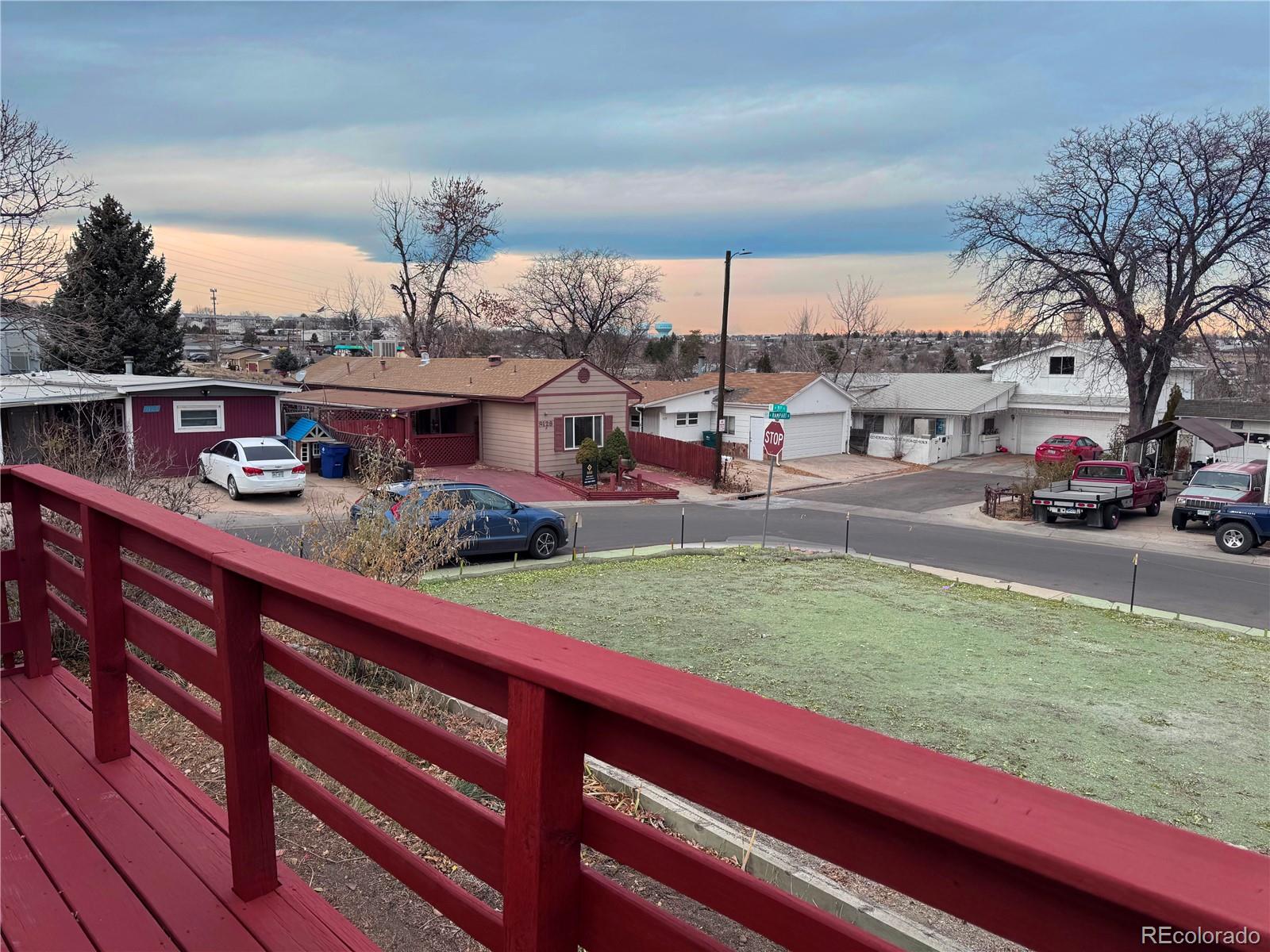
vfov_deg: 56.8
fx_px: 881
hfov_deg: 71.6
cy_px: 476
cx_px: 635
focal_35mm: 24
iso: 80
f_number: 1.78
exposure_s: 1/1311
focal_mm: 6.76
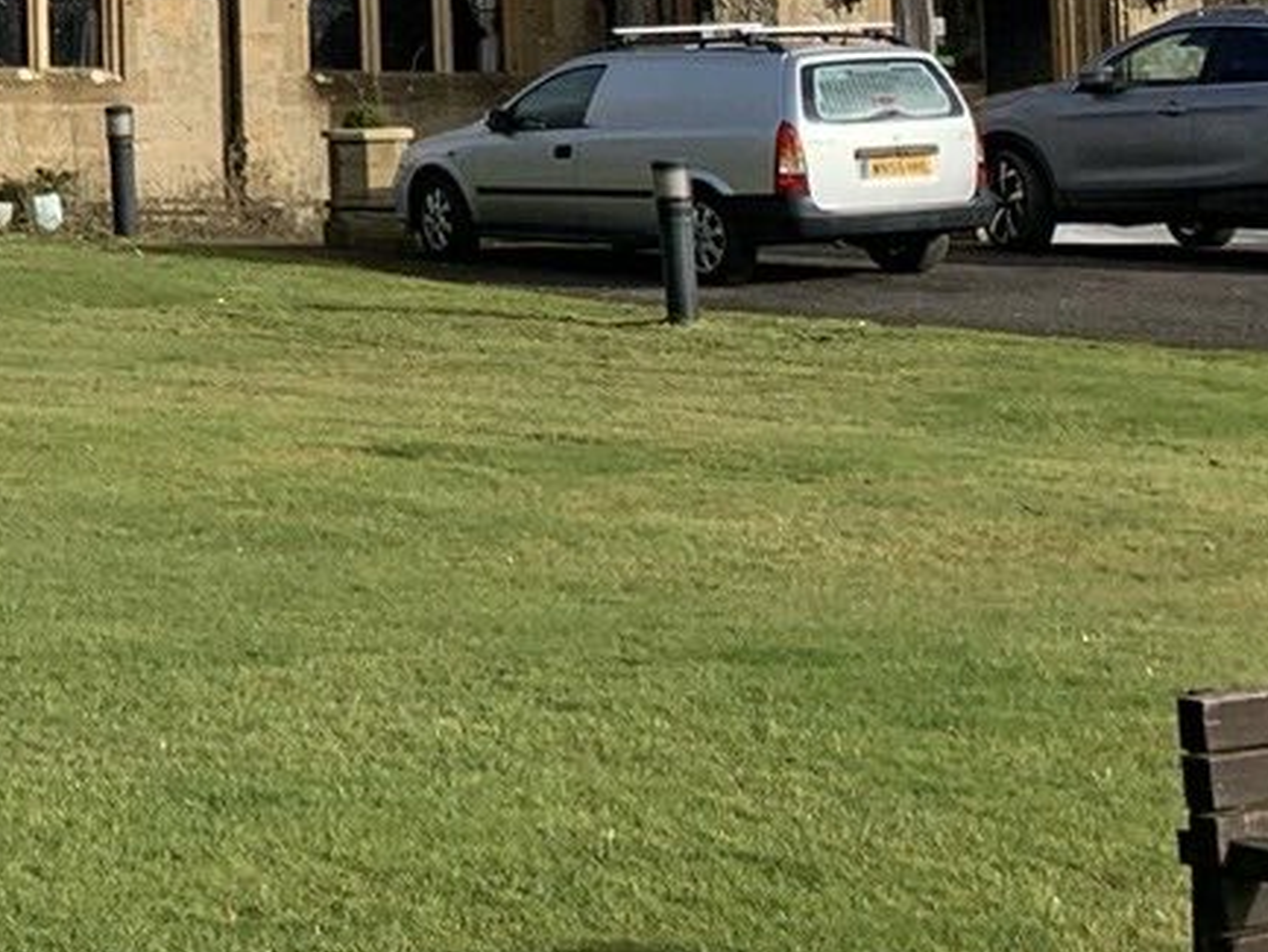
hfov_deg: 16.7
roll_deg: +0.8
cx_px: -571
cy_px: -319
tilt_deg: +6.8
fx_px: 3957
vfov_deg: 13.2
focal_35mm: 108
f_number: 1.8
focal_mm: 4.25
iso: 25
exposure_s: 1/2364
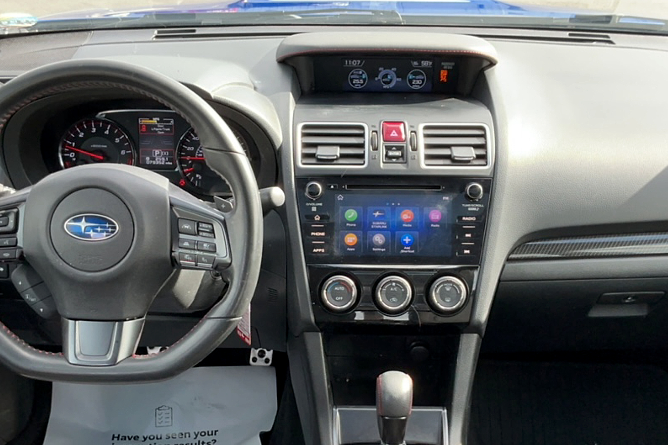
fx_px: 724
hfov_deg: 49.6
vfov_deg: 33.9
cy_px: 292
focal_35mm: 39
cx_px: 333
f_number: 1.8
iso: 50
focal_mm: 3
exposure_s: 1/120
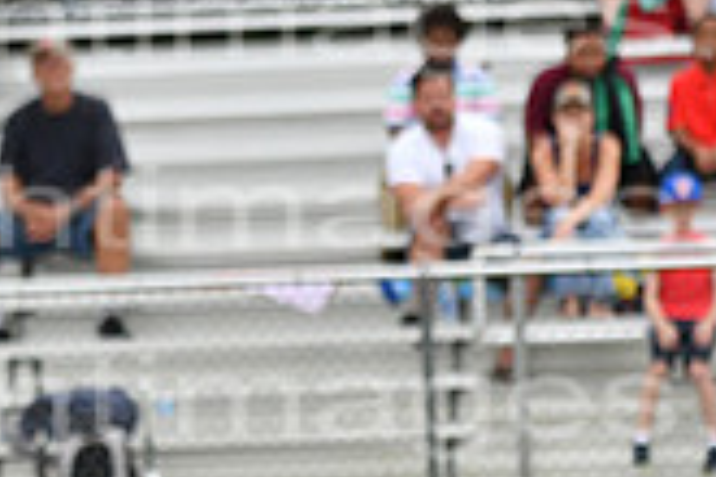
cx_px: 78
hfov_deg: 2.8
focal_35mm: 739
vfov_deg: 1.9
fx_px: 14697
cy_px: 692
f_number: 3.5
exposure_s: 1/2500
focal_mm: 140
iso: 1000
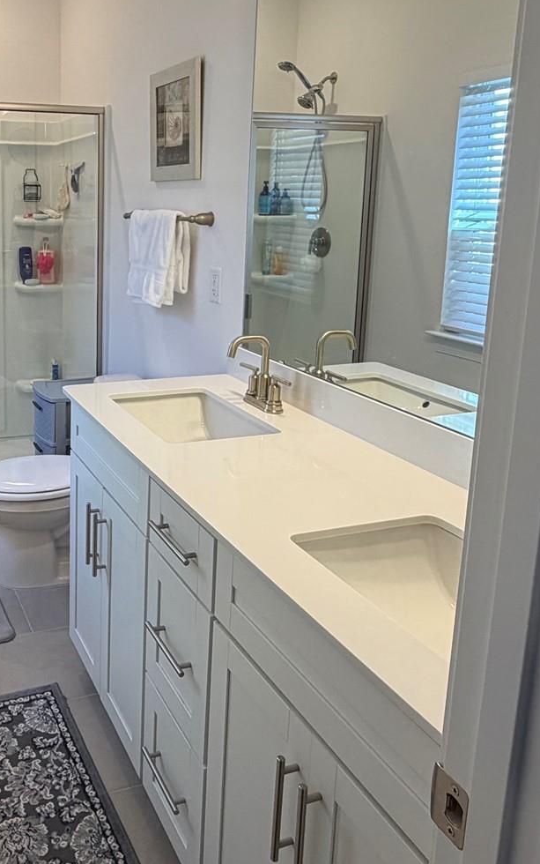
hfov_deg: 38.5
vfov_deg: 60.5
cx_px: 78
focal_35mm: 31
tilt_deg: -9.6
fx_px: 730
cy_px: 329
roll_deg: -0.1
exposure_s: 1/120
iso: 160
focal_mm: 2.22
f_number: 2.2
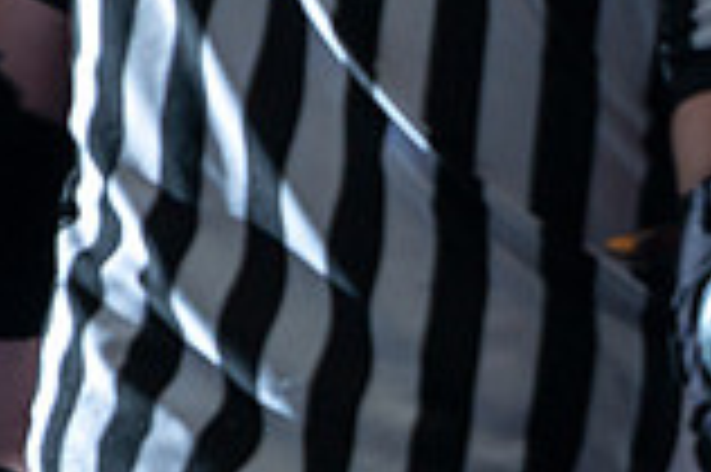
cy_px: 843
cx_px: 1174
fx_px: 3630
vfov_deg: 7.2
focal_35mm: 184
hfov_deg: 10.7
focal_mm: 50
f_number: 7.1
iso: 800
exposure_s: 1/160
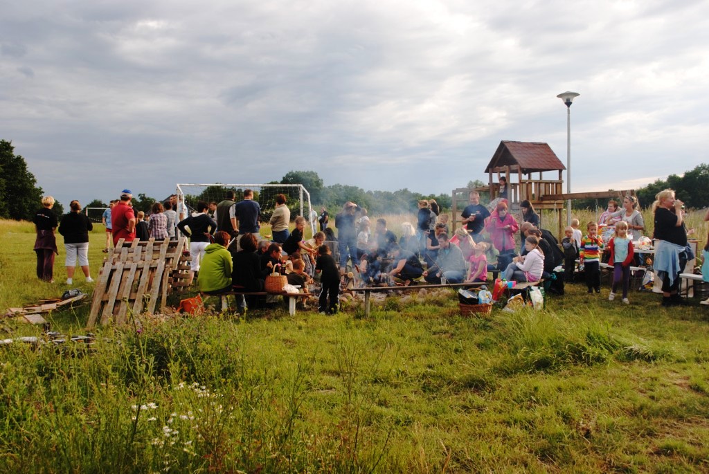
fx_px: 651
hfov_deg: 57.2
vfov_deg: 40.1
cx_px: 354
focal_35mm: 33
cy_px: 237
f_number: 6.3
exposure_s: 1/160
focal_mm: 22
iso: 100
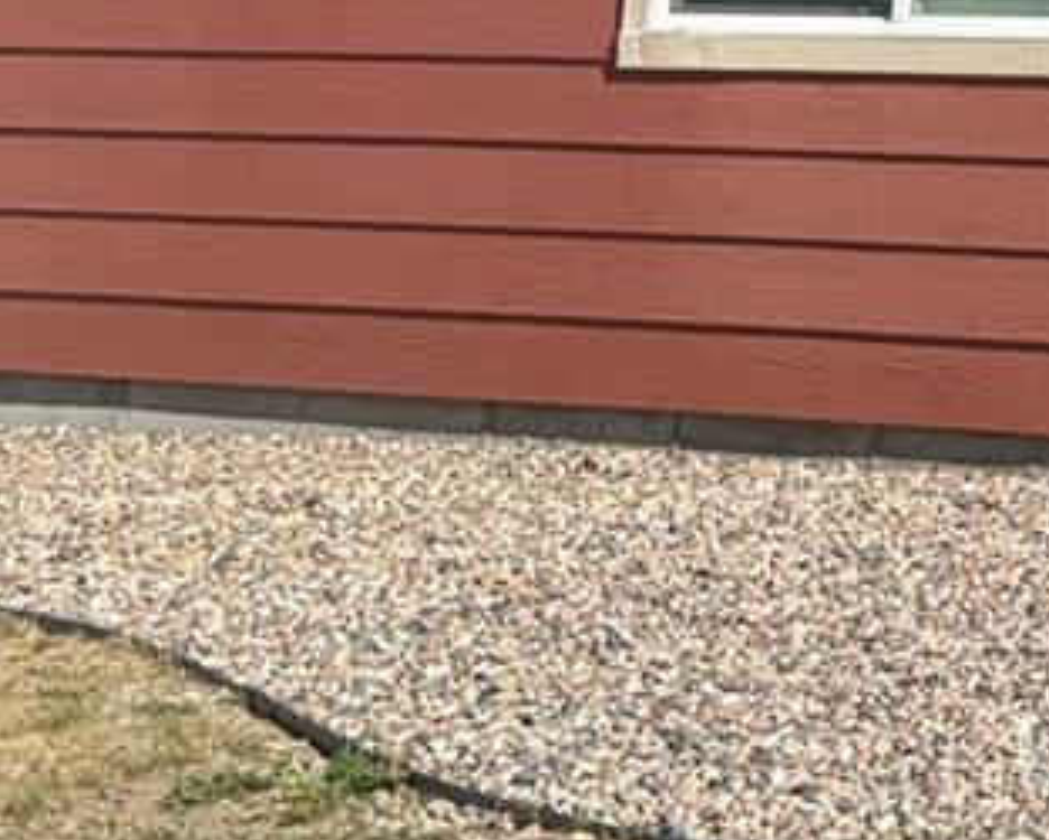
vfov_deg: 12.2
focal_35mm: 117
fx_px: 3635
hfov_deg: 14.2
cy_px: -638
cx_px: 1987
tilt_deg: +10.8
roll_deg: -0.8
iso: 64
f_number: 1.6
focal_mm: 5.96
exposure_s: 1/3623
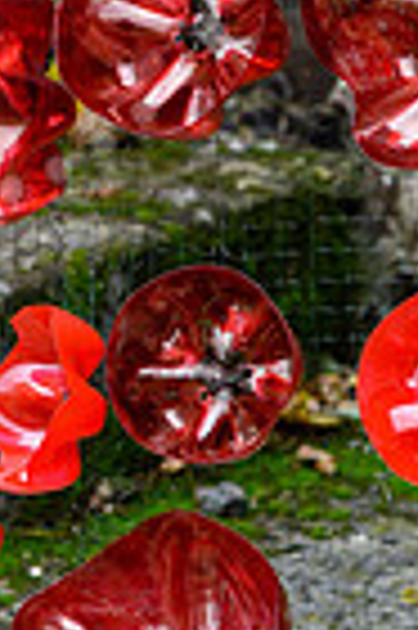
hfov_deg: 7.0
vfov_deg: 10.4
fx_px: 3369
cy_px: -202
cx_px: -126
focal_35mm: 193
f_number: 4.8
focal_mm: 40
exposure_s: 1/350
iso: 800
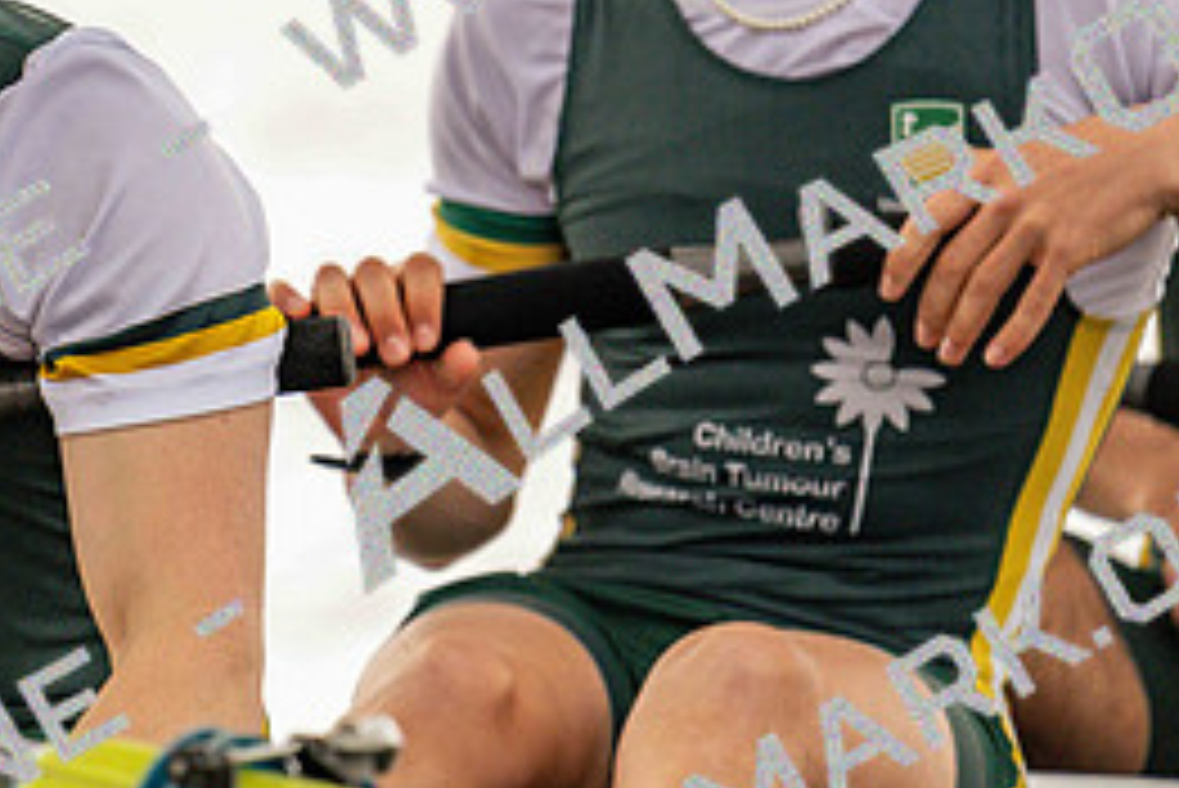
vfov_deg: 1.3
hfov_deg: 1.9
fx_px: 34831
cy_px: 164
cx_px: -45
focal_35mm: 1063
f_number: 6.3
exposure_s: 1/1250
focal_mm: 481
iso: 800
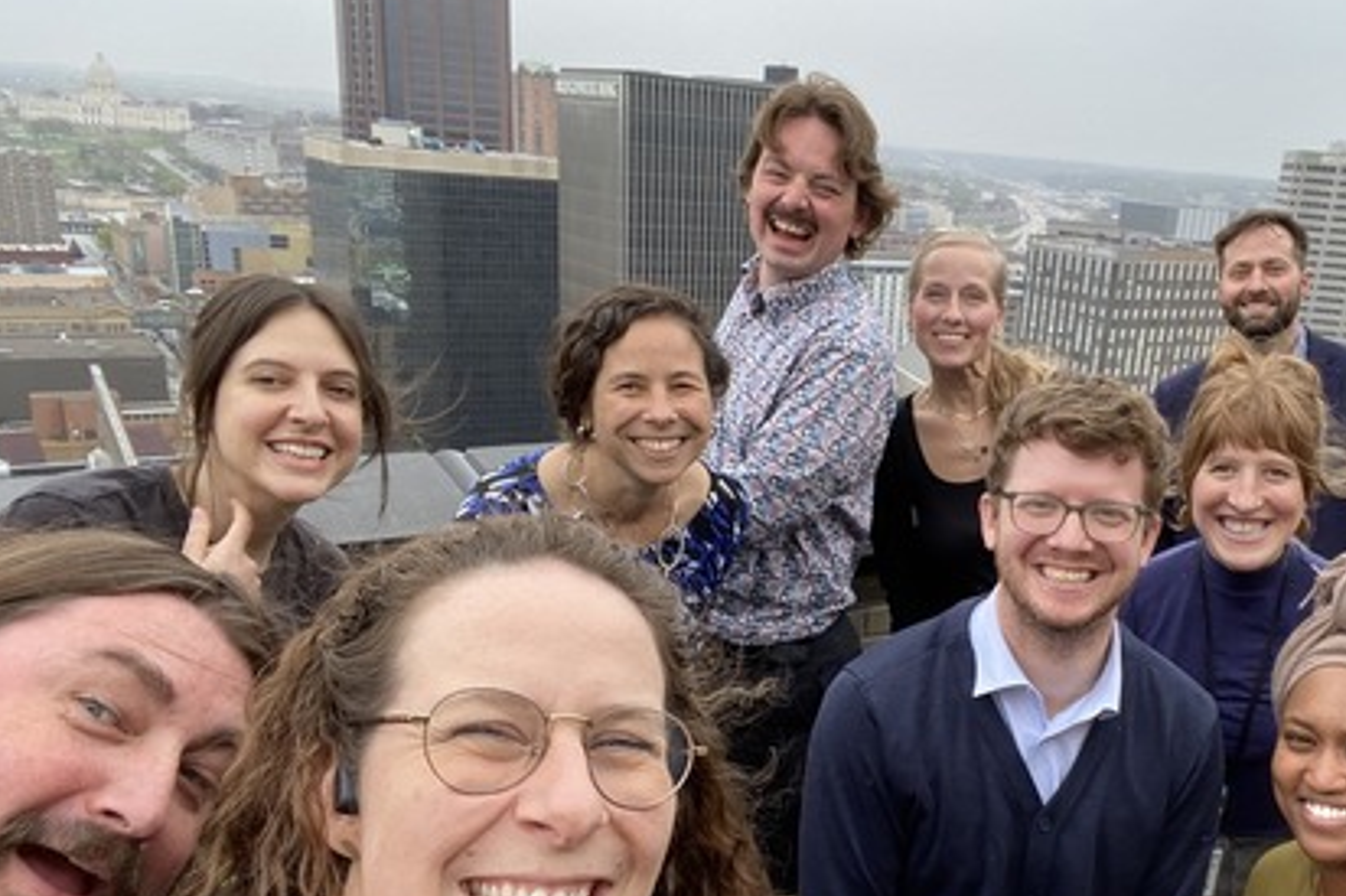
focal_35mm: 33
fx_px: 1233
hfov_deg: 56.1
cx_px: 890
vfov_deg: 39.5
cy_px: 591
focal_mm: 2.71
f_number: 2.2
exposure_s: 1/122
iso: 32
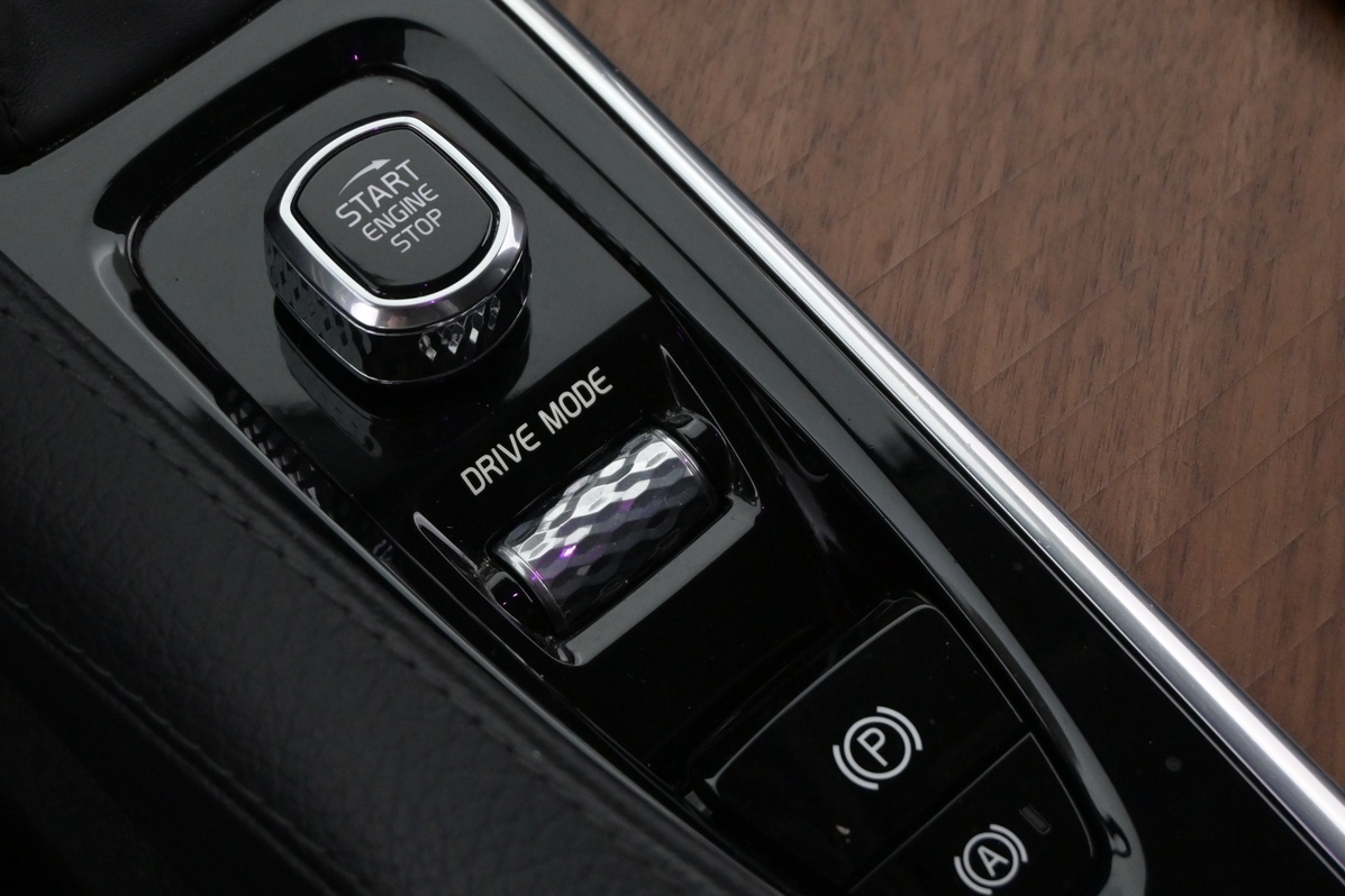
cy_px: 499
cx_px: 621
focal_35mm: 69
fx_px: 2578
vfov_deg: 19.7
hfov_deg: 29.2
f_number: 5
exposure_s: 1/50
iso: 2800
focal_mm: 34
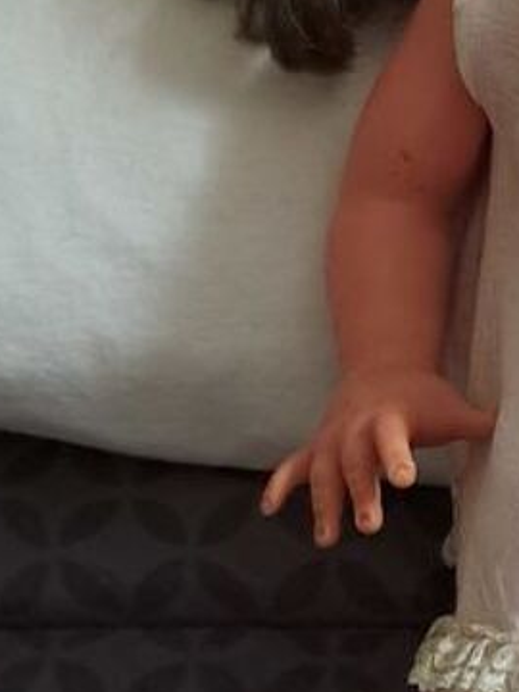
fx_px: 1999
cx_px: 750
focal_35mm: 100
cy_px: 247
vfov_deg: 19.6
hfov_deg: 14.0
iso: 640
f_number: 1.8
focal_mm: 4
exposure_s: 1/30
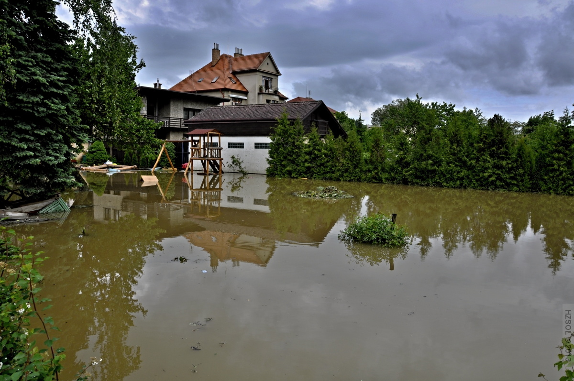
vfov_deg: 47.8
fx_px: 430
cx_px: 287
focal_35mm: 27
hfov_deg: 67.4
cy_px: 190
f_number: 11
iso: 200
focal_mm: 18
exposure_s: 1/125
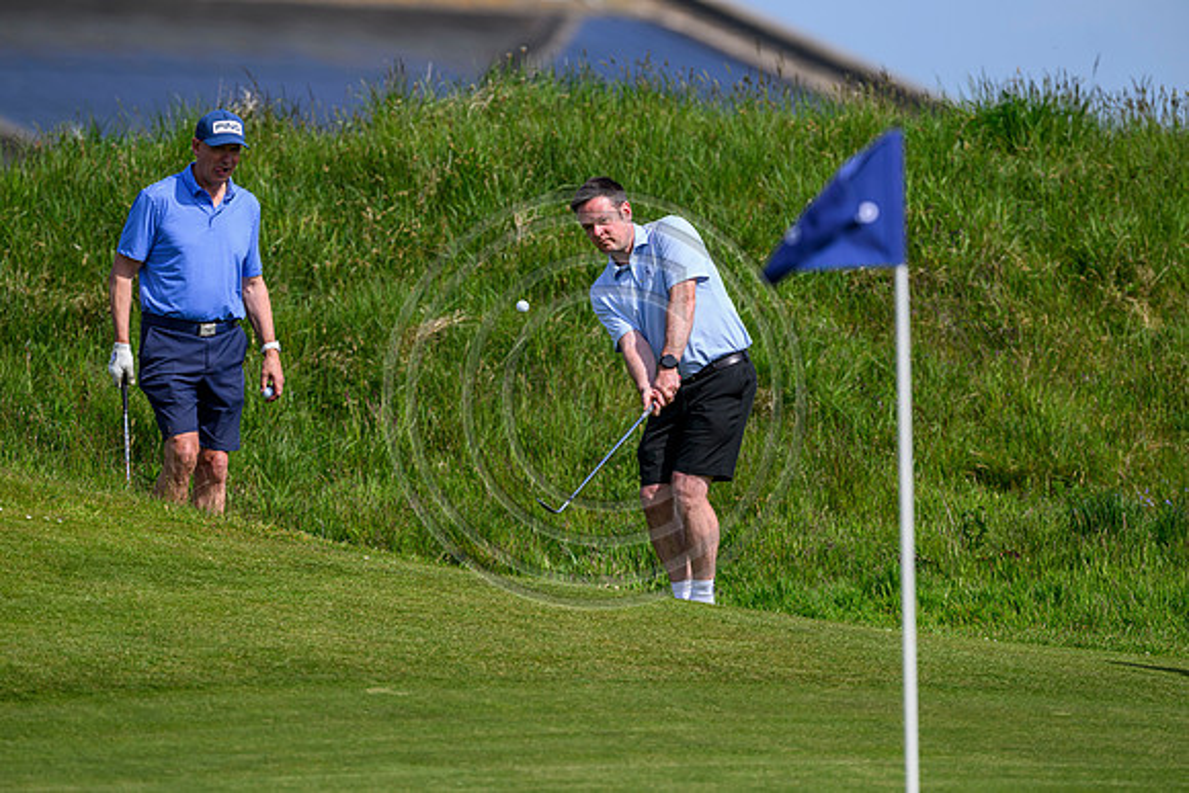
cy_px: 396
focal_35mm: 400
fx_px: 13214
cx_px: 594
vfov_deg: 3.4
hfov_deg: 5.2
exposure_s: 1/4000
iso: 500
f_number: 4.5
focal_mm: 400
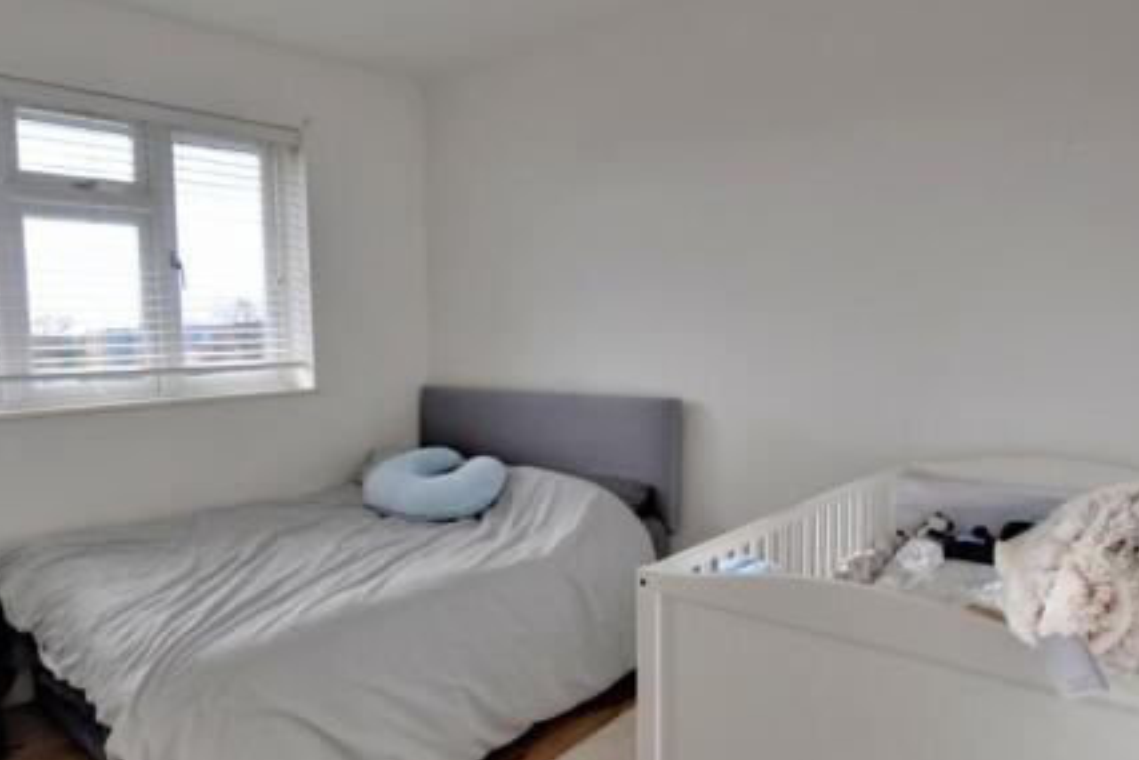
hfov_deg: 74.7
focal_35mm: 23
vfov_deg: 55.1
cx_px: 425
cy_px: 404
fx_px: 728
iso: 800
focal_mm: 10
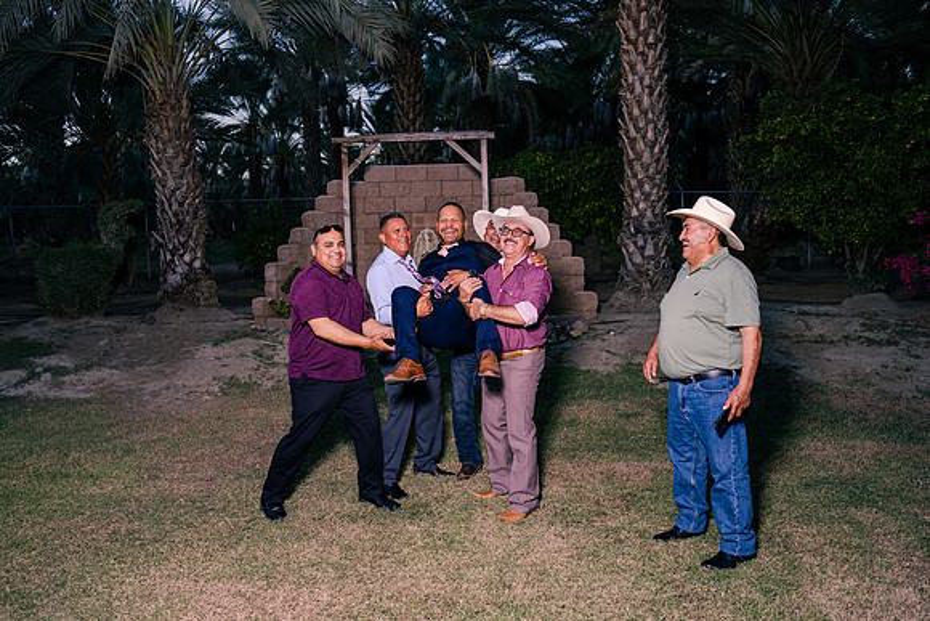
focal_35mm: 28
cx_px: 465
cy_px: 310
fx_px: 723
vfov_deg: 46.4
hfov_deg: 65.5
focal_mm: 28
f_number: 4
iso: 800
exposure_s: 1/800
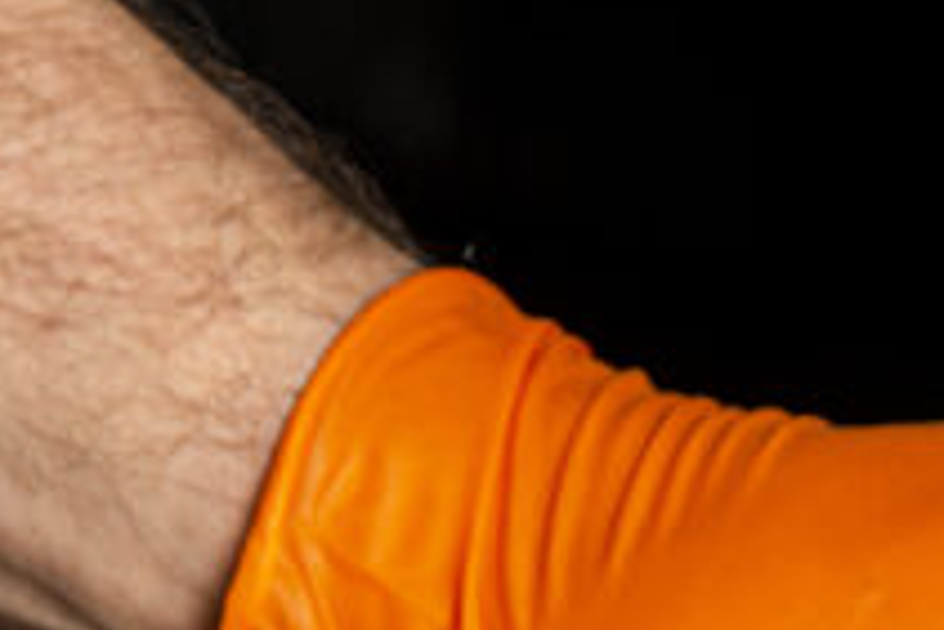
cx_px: 1105
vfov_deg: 3.6
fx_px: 9918
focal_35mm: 378
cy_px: 1481
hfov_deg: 5.4
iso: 100
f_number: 9
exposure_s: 1/125
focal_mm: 78
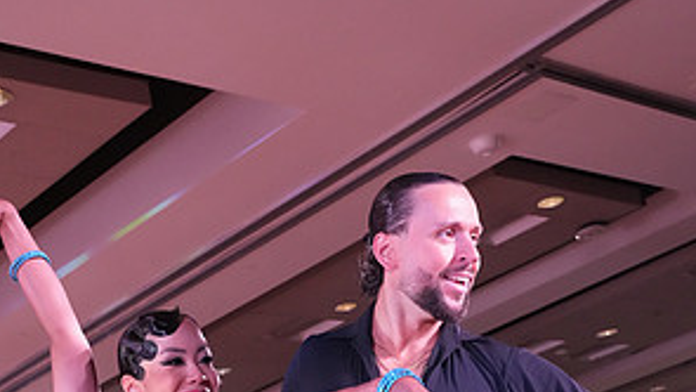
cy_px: 661
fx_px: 1329
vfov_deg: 15.0
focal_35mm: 72
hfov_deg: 29.3
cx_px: 341
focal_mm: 35
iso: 8000
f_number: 5.6
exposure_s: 1/250
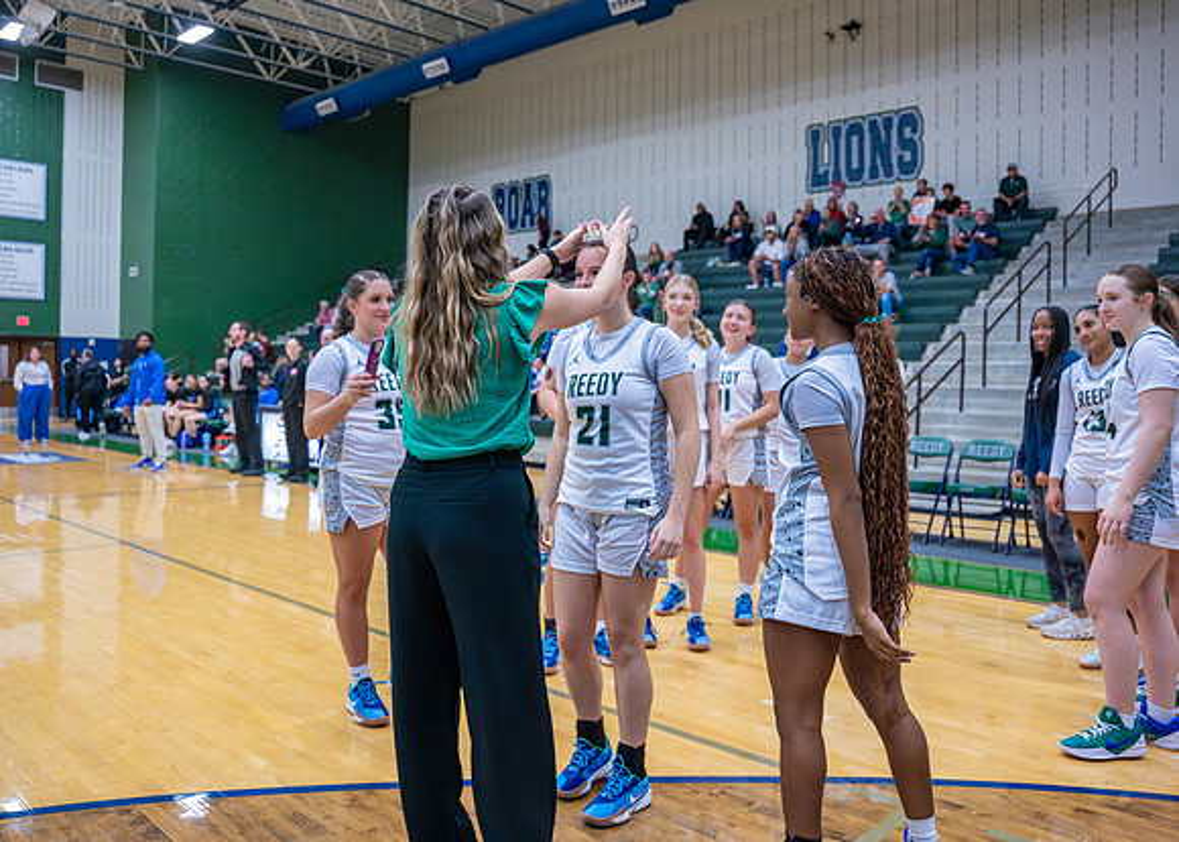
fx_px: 956
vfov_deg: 47.5
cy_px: 397
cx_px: 576
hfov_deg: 63.3
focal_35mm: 29
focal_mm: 24
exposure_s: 1/1000
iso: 4000
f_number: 2.8
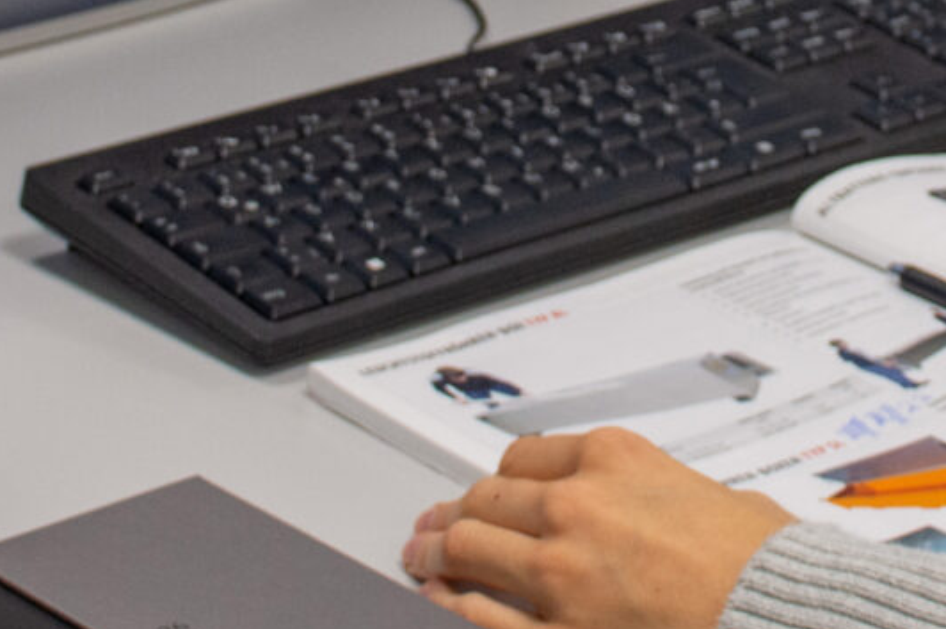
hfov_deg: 12.8
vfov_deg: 8.4
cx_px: 750
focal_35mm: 160
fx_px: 4201
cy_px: -348
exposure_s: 1/100
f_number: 5
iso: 640
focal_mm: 27
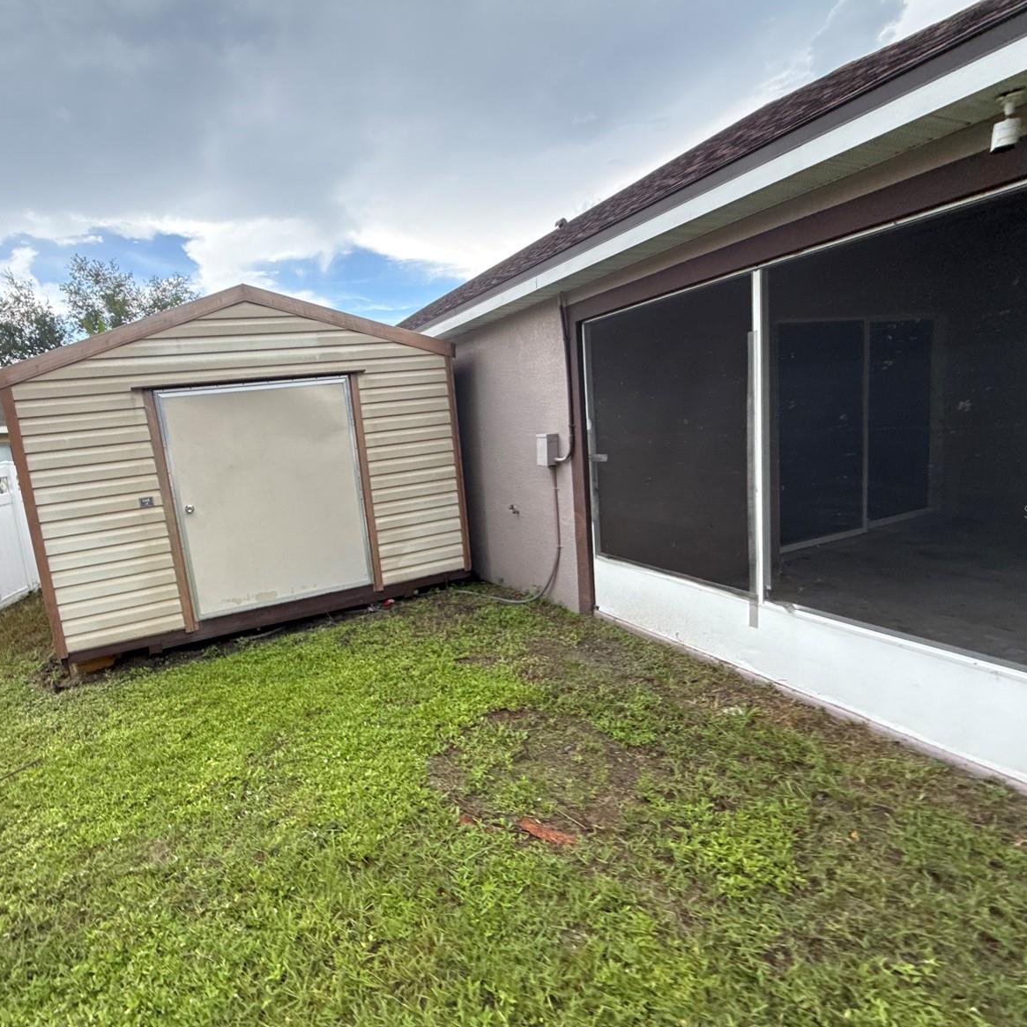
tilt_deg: -6.1
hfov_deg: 82.8
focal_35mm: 17
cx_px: 402
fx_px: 571
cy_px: 511
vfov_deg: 84.0
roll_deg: +5.7
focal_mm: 2.22
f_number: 2.2
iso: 50
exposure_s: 1/113
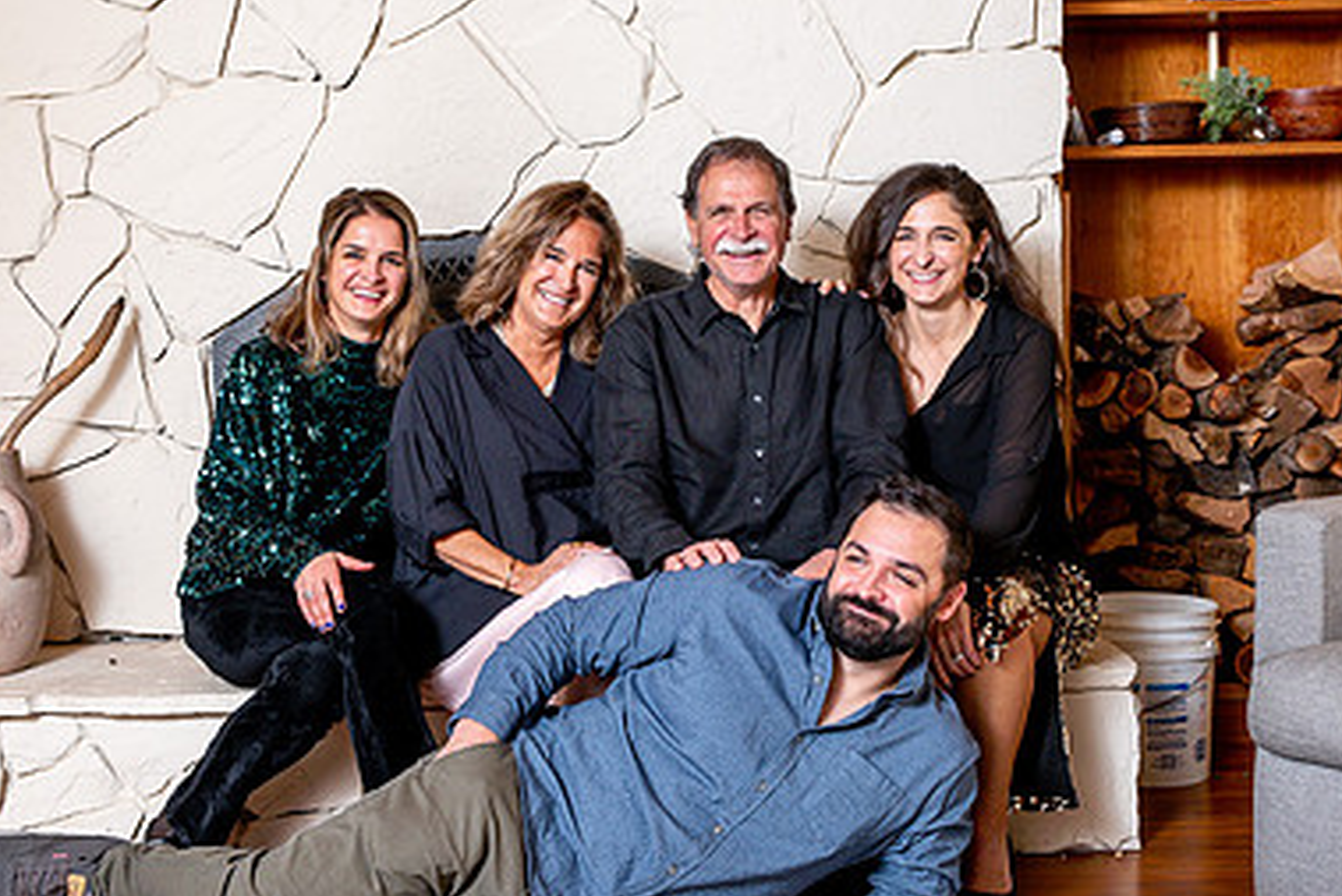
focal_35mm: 49
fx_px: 1827
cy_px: 480
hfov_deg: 40.3
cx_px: 655
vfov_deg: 27.5
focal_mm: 32
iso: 500
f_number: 5
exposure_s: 1/200
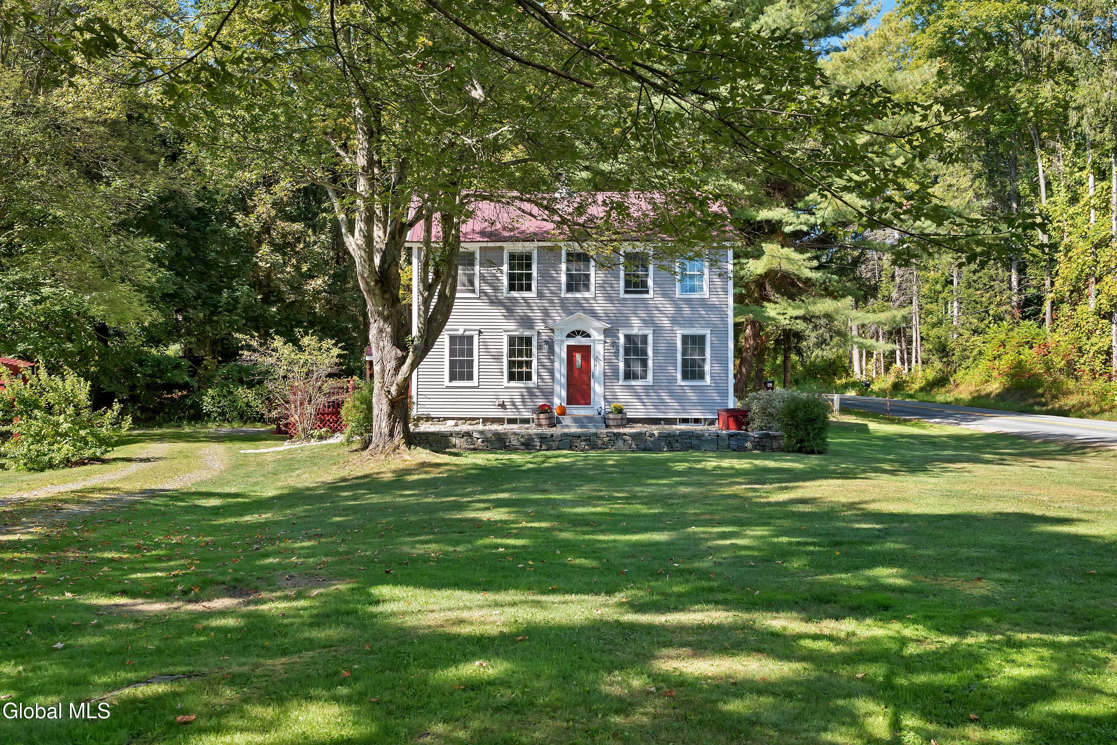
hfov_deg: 54.4
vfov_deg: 37.9
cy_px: 372
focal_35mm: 35
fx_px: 1086
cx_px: 558
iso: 800
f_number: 9
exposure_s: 1/125
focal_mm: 35
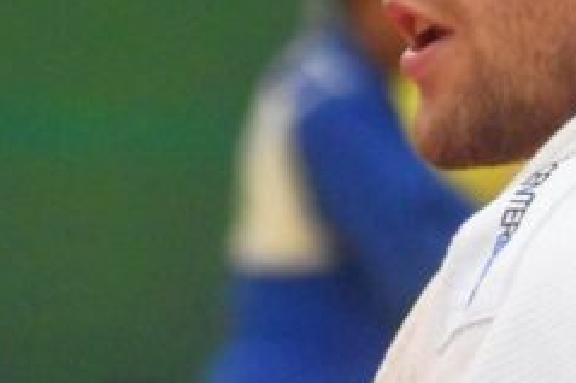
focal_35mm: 652
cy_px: 132
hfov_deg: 3.2
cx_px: 629
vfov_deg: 2.1
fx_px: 10418
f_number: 5.6
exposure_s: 1/800
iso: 12800
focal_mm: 135
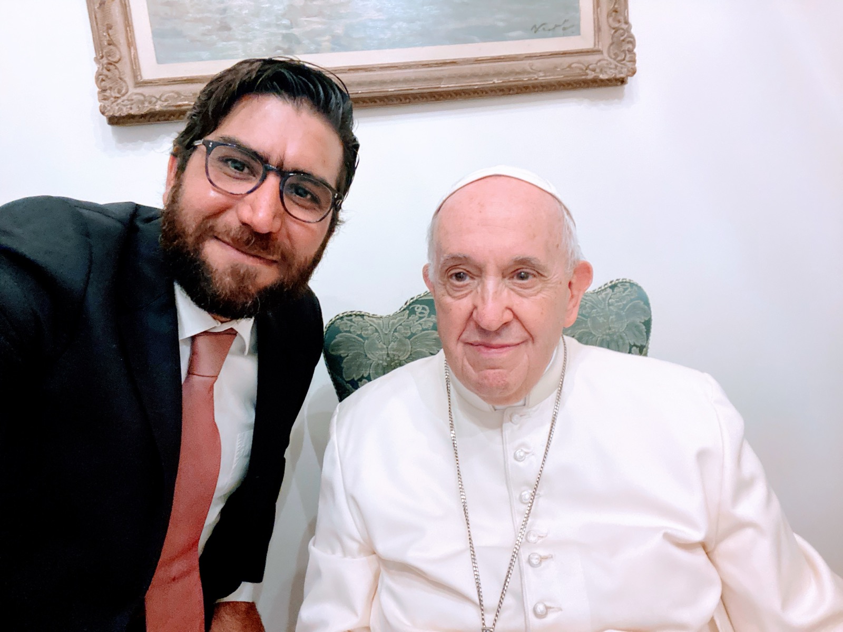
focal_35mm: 23
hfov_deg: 73.9
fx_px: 560
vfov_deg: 58.9
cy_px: 316
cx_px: 422
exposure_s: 1/25
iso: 500
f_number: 2.2
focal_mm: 2.71
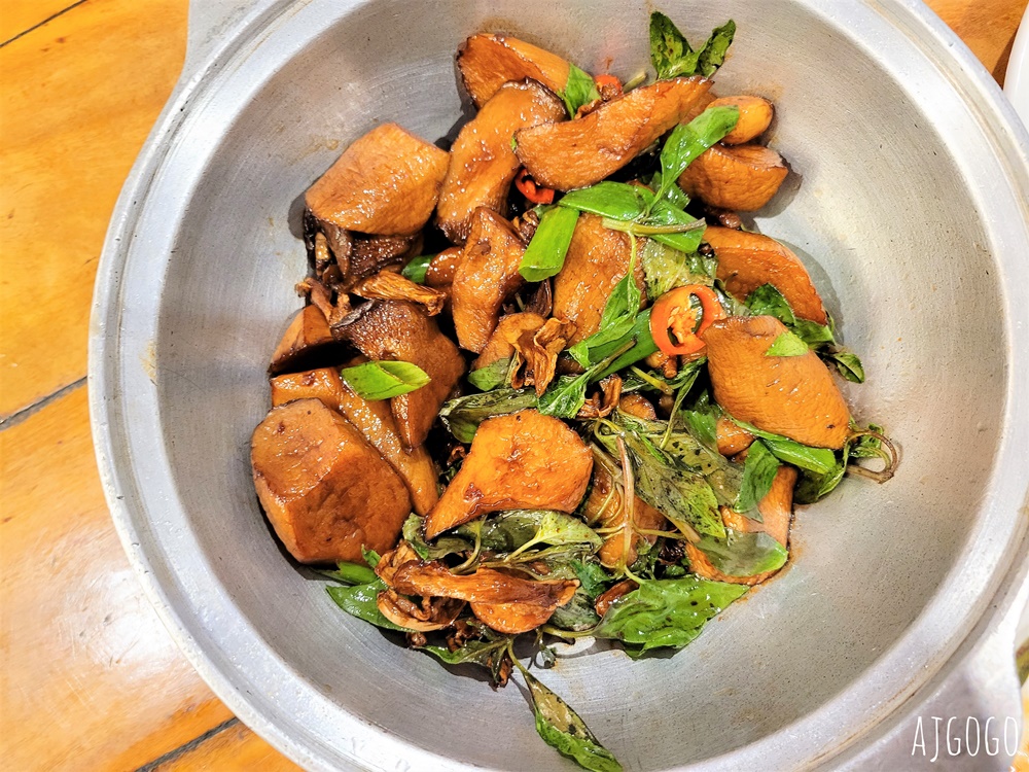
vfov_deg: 53.1
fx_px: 773
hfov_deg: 67.3
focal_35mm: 26
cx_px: 514
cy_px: 386
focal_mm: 5.4
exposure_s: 1/40
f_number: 1.8
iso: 640
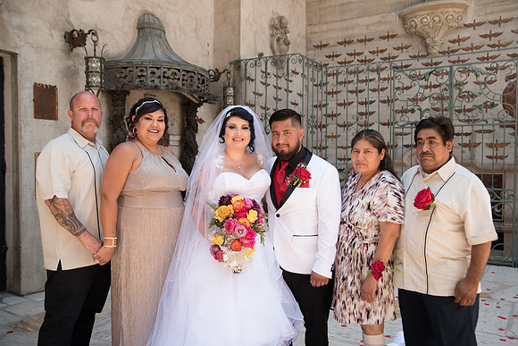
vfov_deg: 42.3
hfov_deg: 60.3
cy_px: 173
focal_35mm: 31
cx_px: 259
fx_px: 446
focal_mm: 31
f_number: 4.5
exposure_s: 1/100
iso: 100
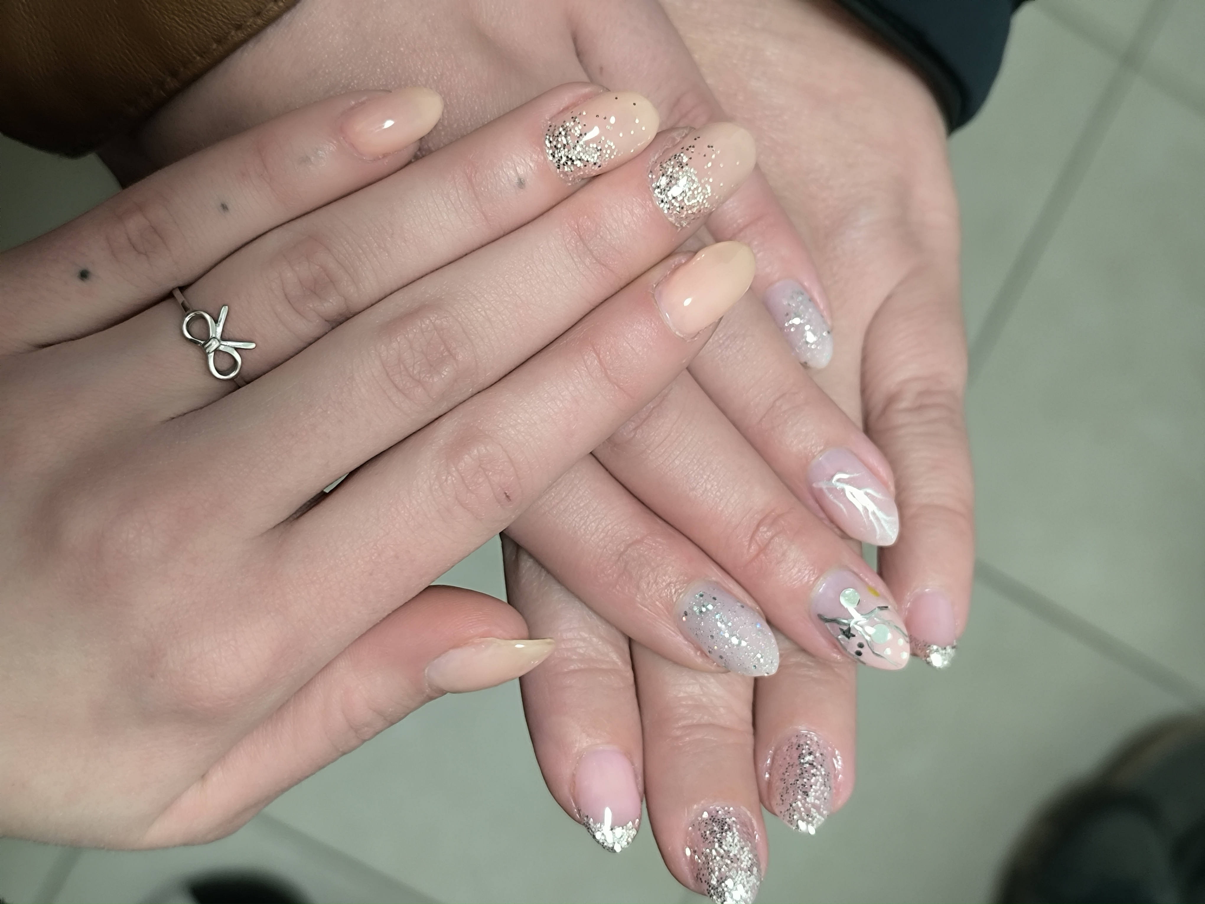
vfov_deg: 31.5
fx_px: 1601
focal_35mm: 46
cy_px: 452
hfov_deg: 41.2
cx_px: 602
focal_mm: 6.14
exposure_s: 1/50
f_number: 1.65
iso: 1000
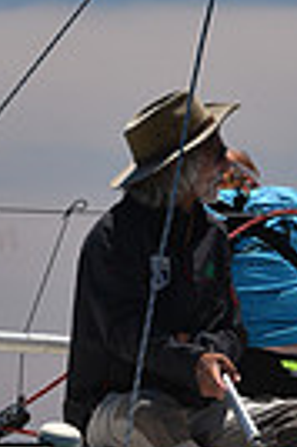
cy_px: 414
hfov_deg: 2.2
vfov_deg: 3.3
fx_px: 7779
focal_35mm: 627
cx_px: 192
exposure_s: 1/800
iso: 250
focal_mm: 145
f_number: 8
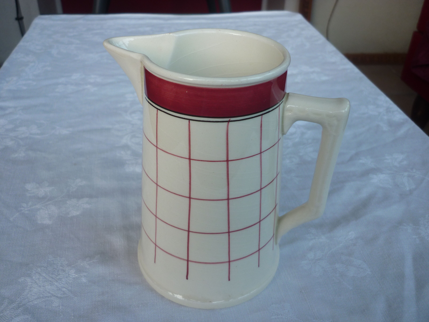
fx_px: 409
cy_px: 161
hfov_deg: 55.4
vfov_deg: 42.9
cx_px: 214
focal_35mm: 33
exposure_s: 1/30
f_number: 2.8
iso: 80
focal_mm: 5.5
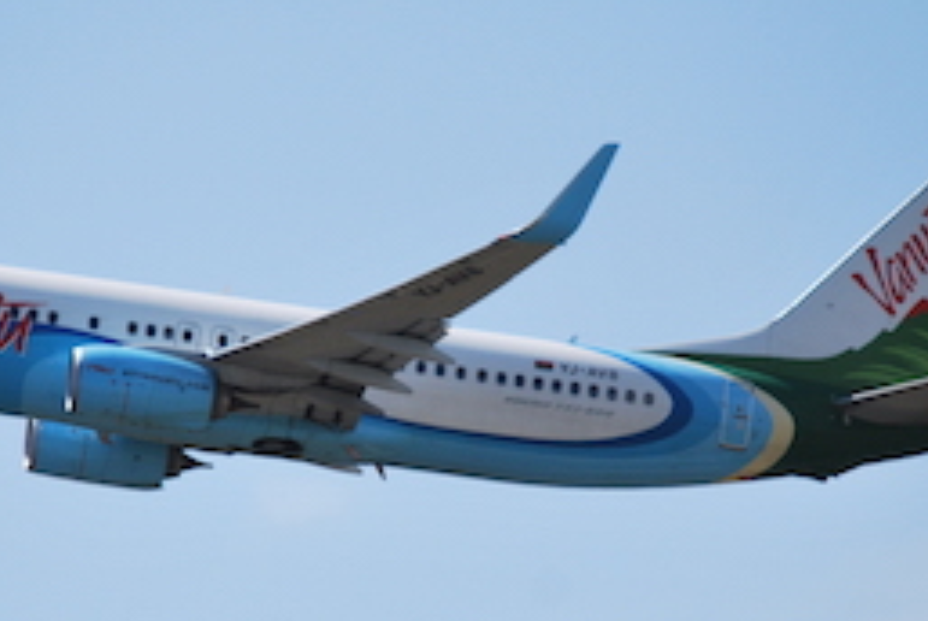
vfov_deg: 2.1
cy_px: 399
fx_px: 16568
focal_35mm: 642
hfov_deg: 3.2
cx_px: 361
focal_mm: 220
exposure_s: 1/2000
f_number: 5.6
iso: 200
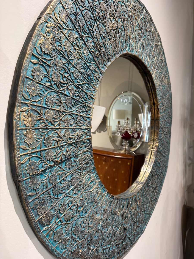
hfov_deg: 56.8
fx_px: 179
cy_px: 130
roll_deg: -1.5
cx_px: 97
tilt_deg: +0.5
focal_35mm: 24
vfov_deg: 71.6
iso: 200
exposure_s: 1/100
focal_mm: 6.76
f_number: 1.78
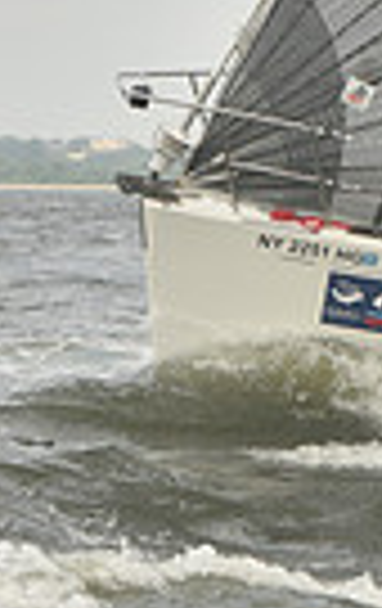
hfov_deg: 4.1
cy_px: 182
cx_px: 1299
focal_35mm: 306
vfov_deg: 6.8
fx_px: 5070
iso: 250
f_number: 7.1
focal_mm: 70
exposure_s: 1/800
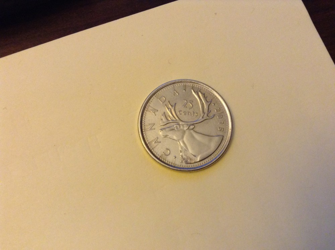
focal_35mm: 33
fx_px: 319
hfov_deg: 55.4
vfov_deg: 42.8
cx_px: 168
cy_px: 125
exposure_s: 1/24
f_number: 2.4
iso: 200
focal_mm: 3.3
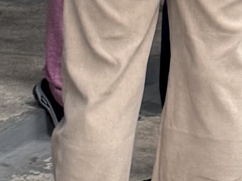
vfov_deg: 6.4
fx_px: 1608
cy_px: -96
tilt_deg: -8.2
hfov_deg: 8.6
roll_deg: +1.7
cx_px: 42
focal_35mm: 230
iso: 100
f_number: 1.78
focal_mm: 6.76
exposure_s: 1/121
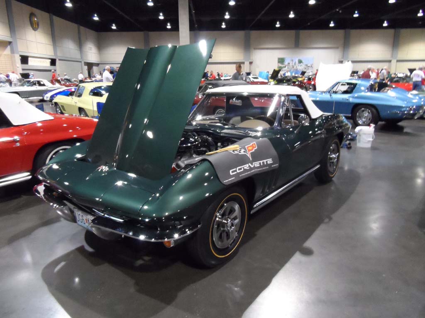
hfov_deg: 71.6
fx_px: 295
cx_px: 212
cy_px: 159
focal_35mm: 24
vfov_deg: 56.8
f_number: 3.2
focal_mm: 4
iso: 640
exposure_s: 1/30
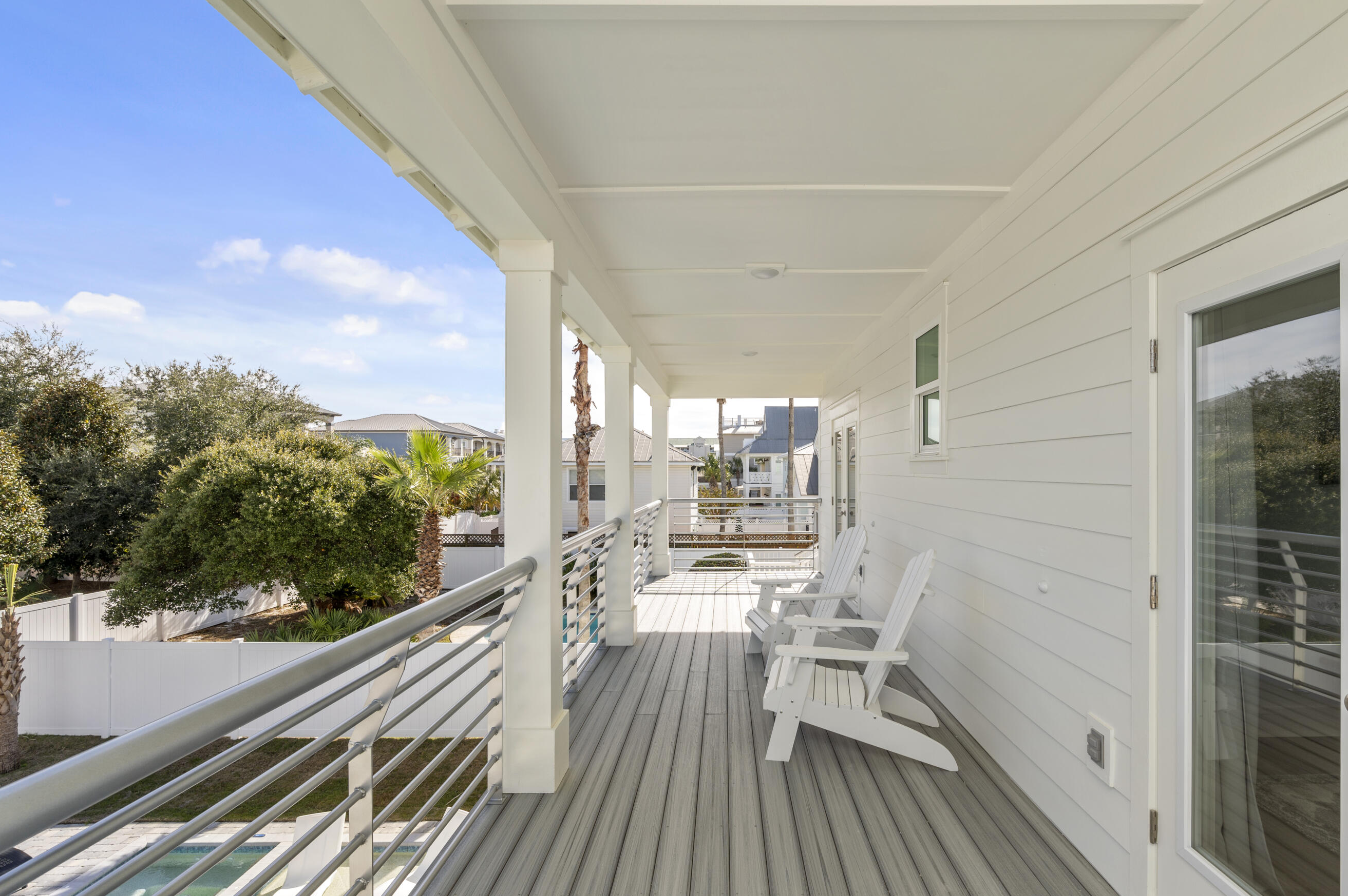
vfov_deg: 73.6
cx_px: 730
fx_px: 599
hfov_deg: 96.5
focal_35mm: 16
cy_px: 466
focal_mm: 14
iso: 125
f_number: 9
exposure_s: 1/200
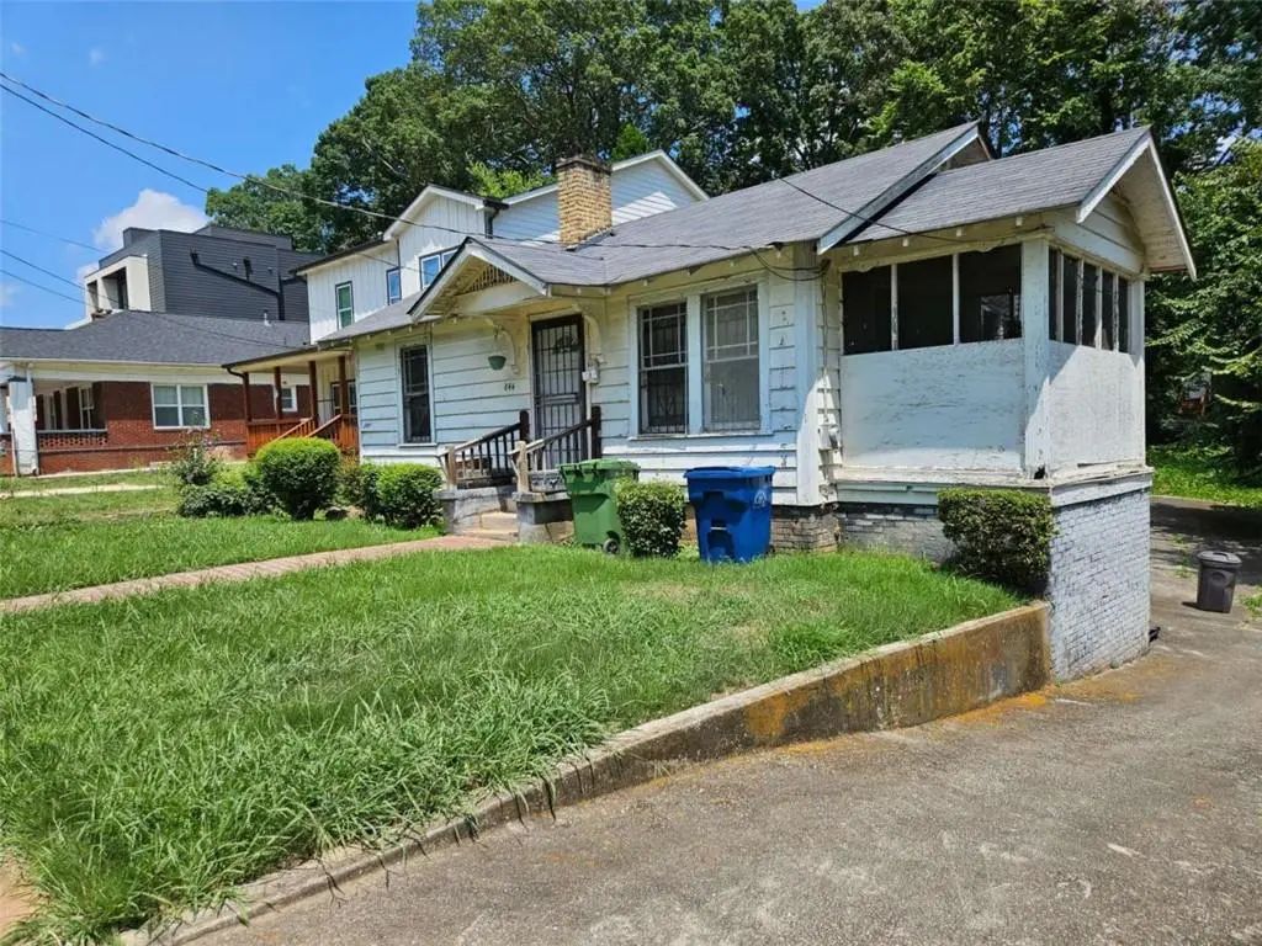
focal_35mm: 23
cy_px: 473
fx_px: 839
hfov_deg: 73.9
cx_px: 631
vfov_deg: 58.9
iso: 25
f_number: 1.8
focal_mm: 5.4
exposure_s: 1/1874
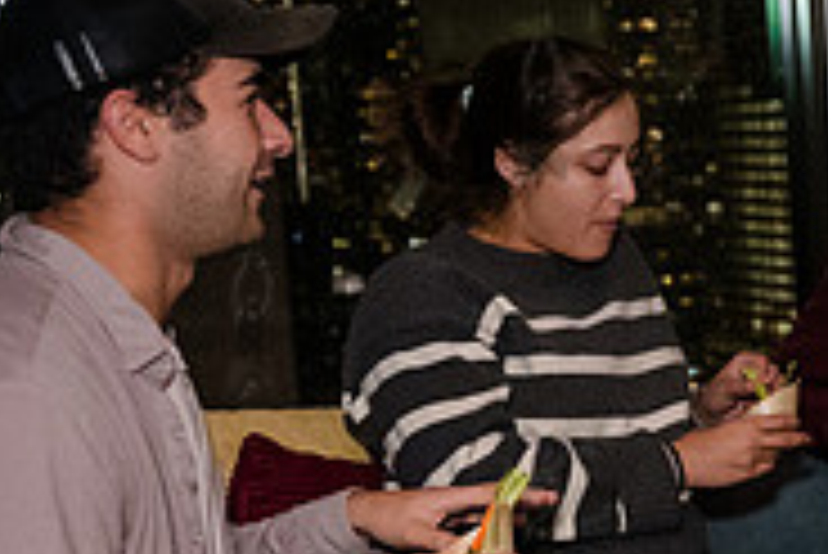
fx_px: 1956
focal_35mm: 85
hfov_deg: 21.3
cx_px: 1116
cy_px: 320
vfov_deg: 16.1
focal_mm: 27
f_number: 3.5
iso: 12800
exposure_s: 1/320
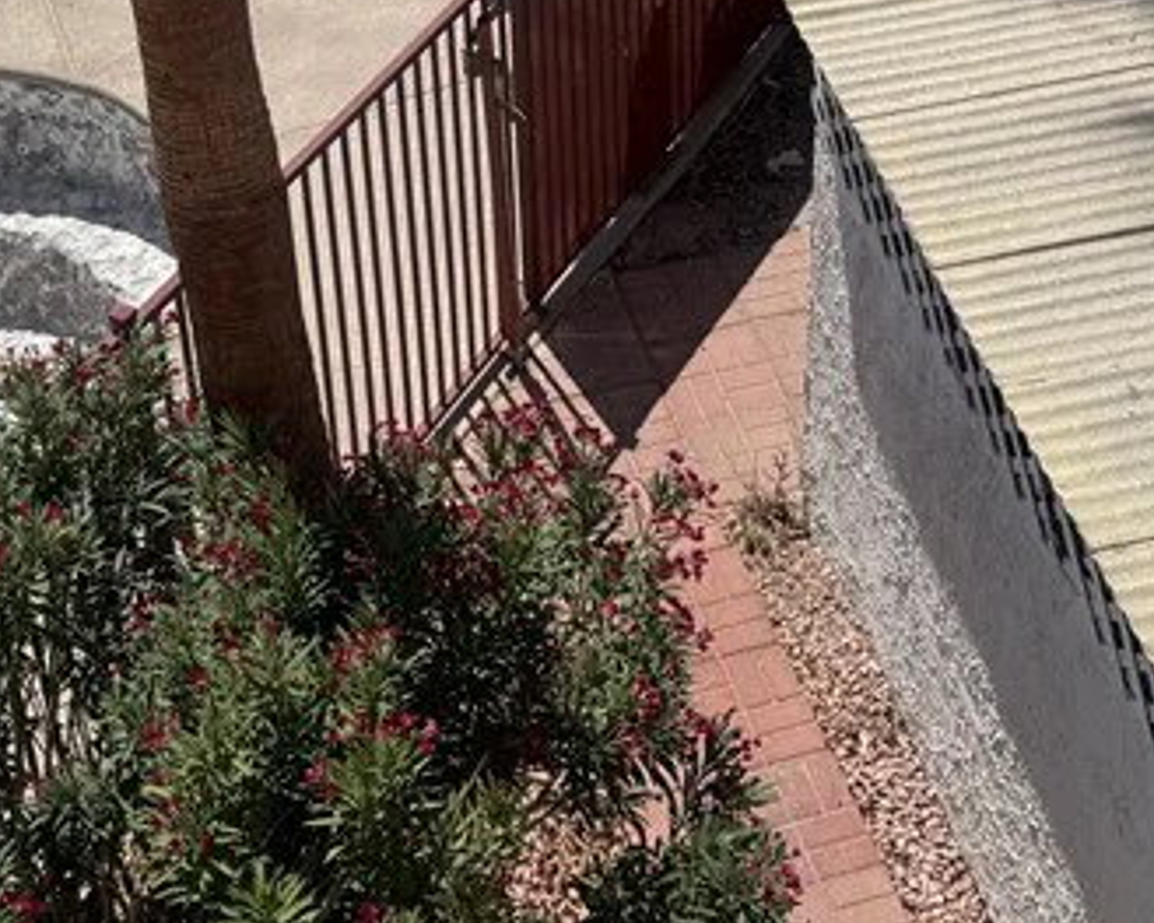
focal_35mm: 73
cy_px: -25
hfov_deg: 26.1
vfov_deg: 20.2
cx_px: 516
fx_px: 2492
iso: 80
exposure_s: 1/9091
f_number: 1.78
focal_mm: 6.76
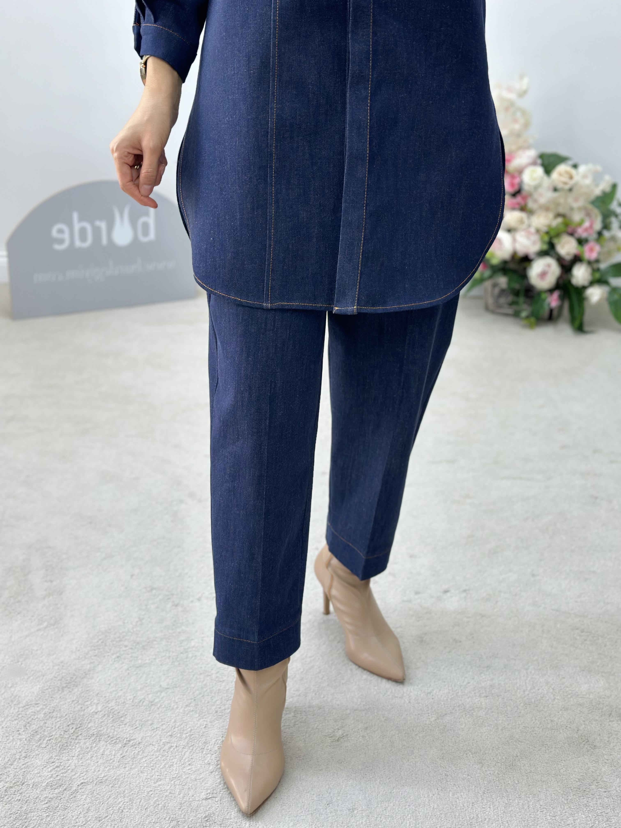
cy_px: 414
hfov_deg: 30.3
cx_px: 310
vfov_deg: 39.7
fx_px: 1148
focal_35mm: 48
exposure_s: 1/128
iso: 64
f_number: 1.78
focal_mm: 6.86
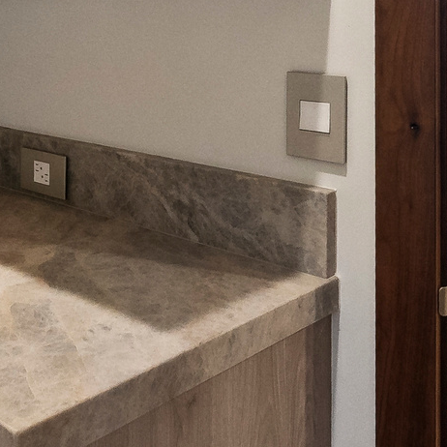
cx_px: -66
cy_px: 25
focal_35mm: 49
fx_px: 716
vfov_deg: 32.5
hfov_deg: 30.4
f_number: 7.1
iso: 12800
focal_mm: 13
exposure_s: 1/400
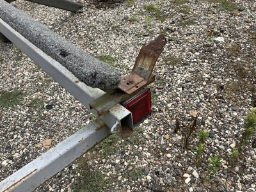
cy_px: 96
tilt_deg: -39.6
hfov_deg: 58.4
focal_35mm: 31
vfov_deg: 45.4
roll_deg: -0.9
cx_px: 128
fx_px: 229
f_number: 2.4
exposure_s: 1/662
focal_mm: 3.3
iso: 25
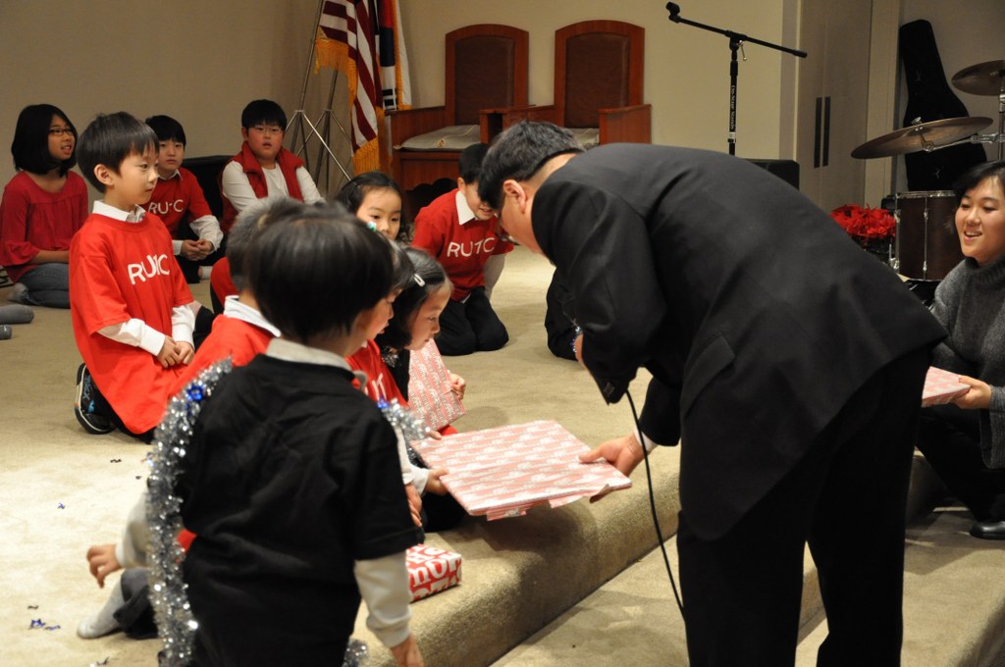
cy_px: 334
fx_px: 1673
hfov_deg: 33.4
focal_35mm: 60
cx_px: 502
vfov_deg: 22.6
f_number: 4.5
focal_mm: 40
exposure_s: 1/60
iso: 1600
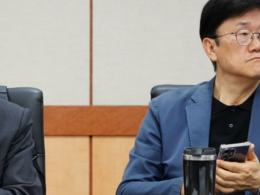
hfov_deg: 6.3
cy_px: 201
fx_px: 2366
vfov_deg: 4.7
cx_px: -9
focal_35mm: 315
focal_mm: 105
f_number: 4
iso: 4000
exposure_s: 1/250
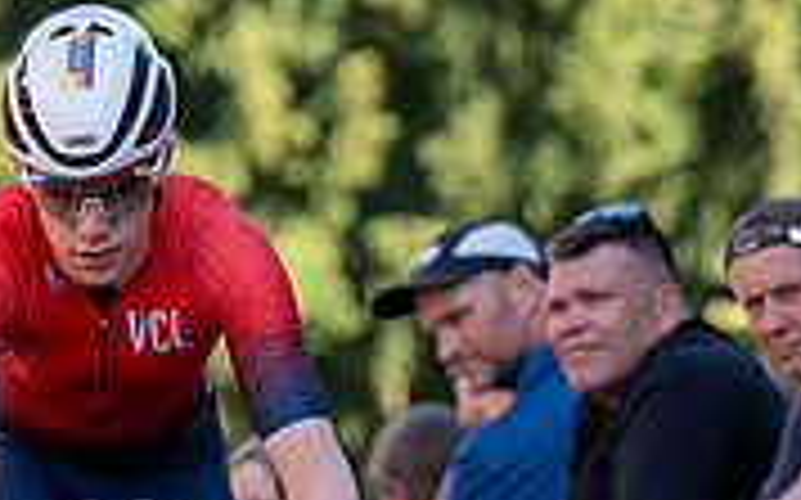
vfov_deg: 1.9
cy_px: 534
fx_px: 14835
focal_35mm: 680
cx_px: -30
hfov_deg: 3.1
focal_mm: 175
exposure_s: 1/1000
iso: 320
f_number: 3.5
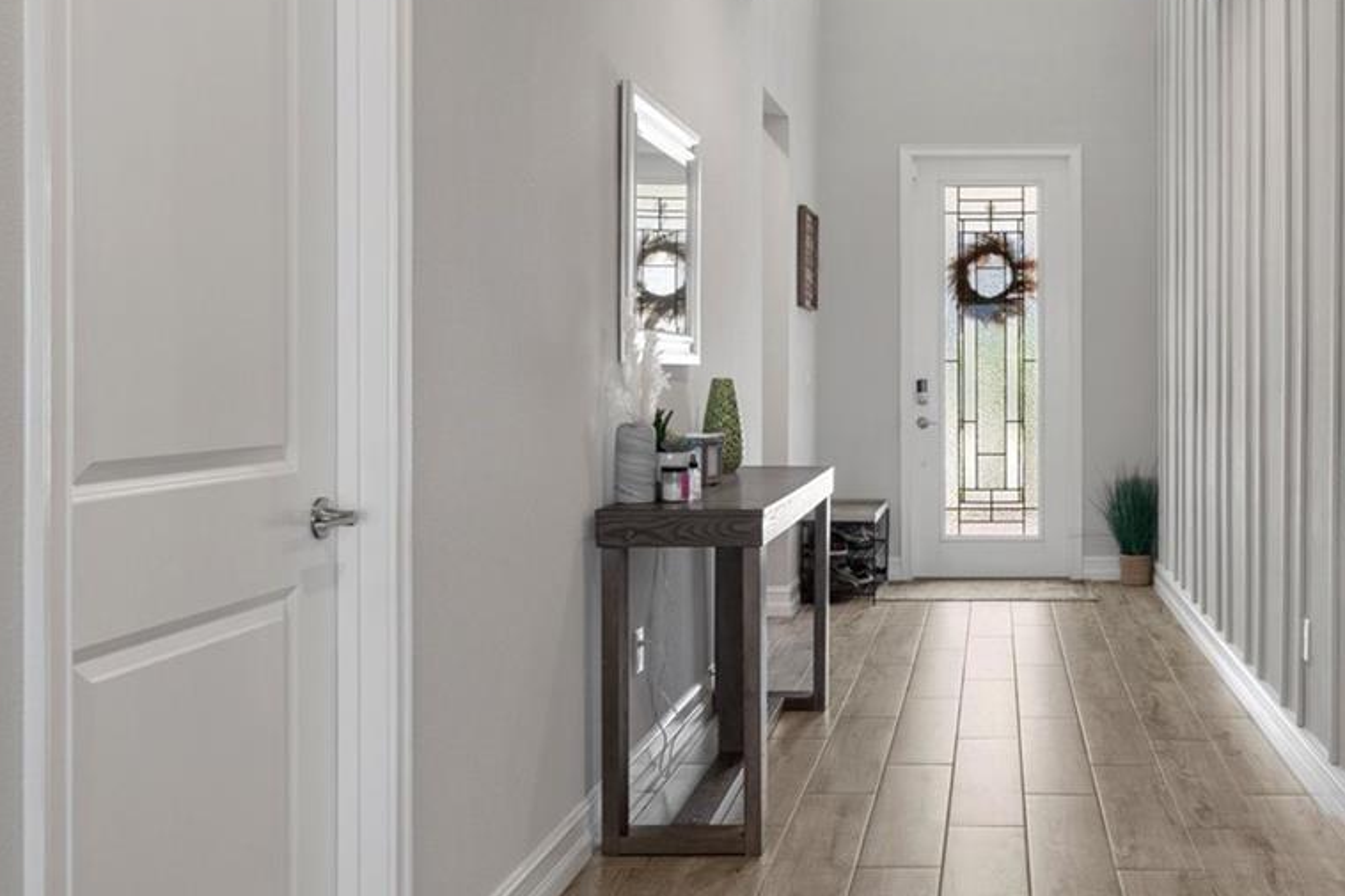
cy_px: 436
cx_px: 1006
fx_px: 1419
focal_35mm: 38
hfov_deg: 48.8
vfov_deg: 35.0
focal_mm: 18
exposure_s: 2
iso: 320
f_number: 8
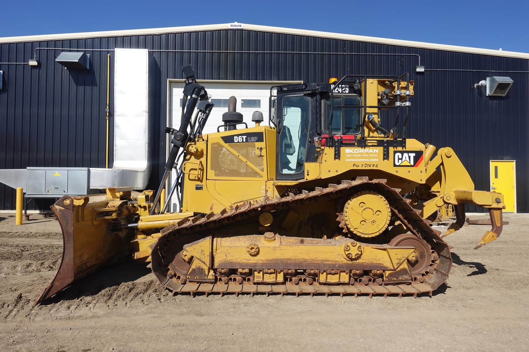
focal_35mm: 24
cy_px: 176
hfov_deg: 73.8
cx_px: 264
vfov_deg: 53.1
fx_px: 353
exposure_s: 1/640
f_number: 5.6
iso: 125
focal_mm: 9.4
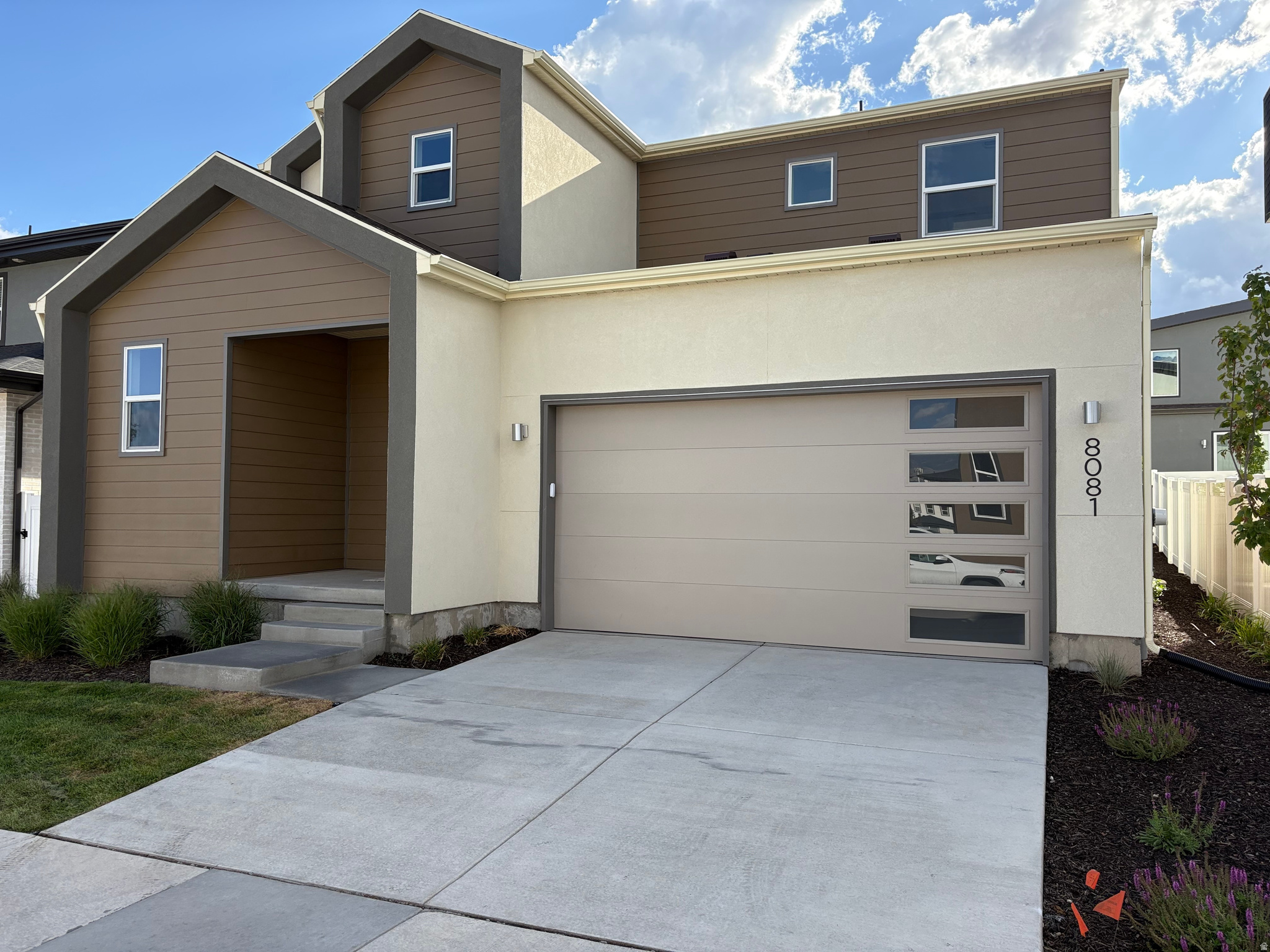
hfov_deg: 67.3
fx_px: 954
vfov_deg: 53.1
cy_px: 476
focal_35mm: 26
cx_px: 635
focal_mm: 5.96
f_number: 1.6
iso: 64
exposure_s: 1/1799
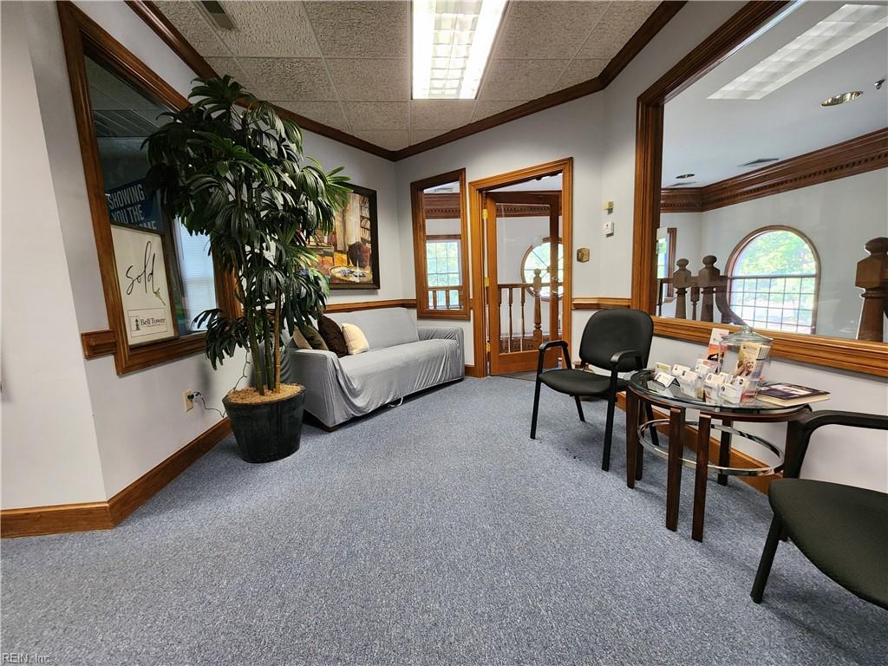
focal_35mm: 13
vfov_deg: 89.9
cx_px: 444
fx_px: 333
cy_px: 333
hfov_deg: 106.2
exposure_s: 1/40
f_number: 2.2
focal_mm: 2.2
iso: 400
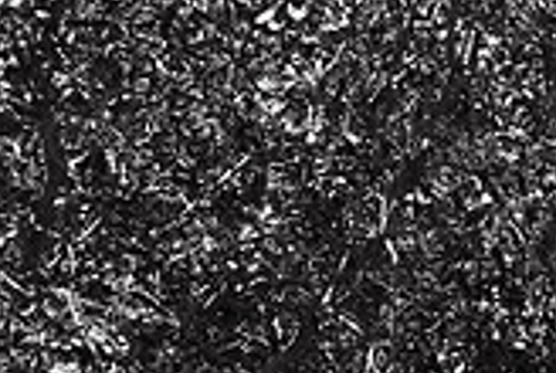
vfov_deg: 8.9
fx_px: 2274
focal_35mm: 147
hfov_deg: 13.2
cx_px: 812
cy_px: 733
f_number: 3.2
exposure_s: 1/5000
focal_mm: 35
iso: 400
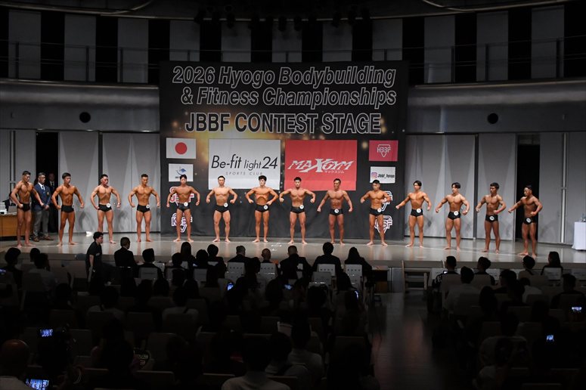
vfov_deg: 31.9
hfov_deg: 46.4
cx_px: 293
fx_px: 683
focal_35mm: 42
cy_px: 195
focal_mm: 28
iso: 5000
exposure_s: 1/400
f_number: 5.6
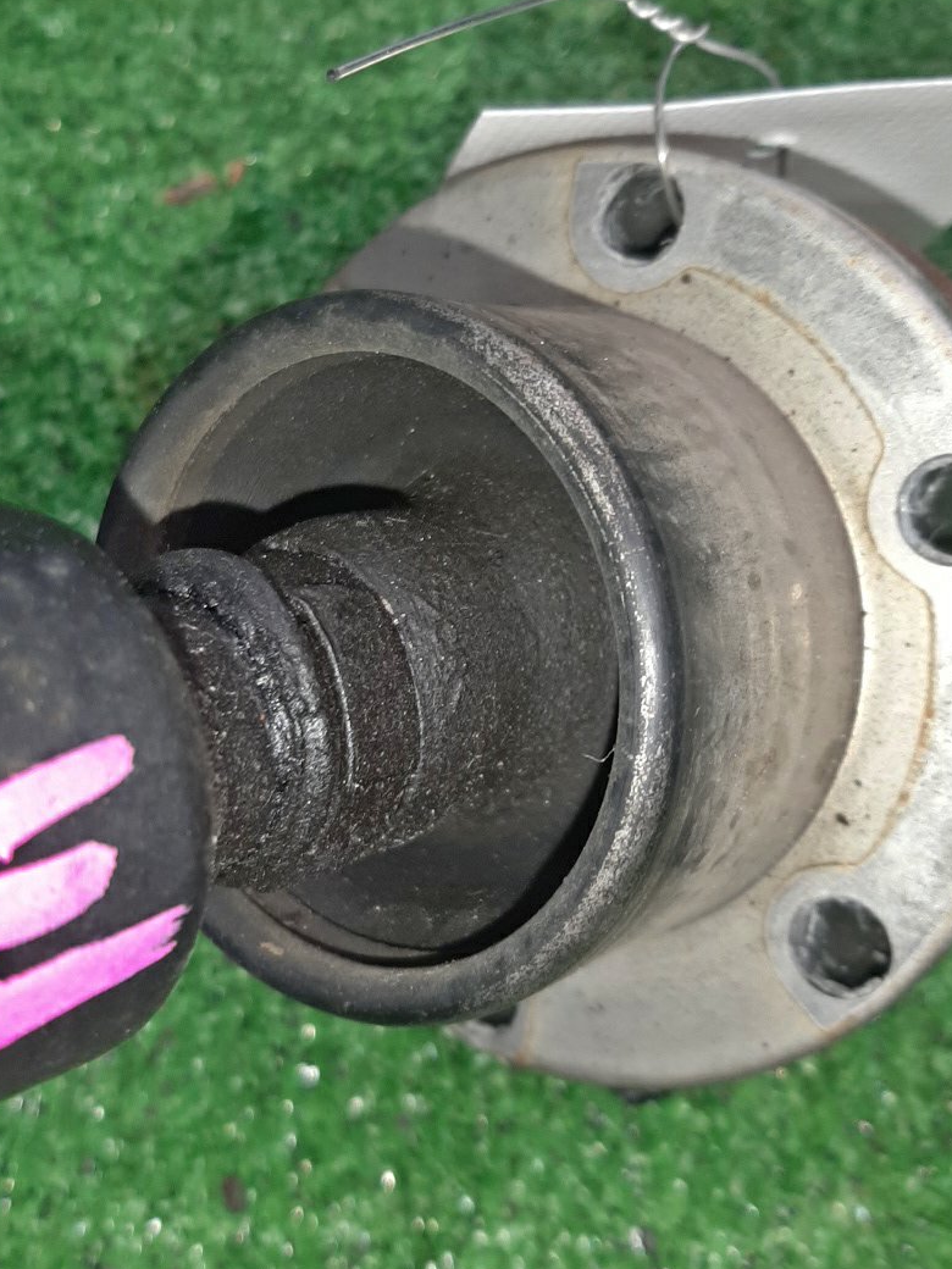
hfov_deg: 39.6
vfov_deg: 51.3
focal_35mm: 36
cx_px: 427
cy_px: 592
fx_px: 1320
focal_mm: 3.93
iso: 75
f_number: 1.7
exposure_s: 1/50
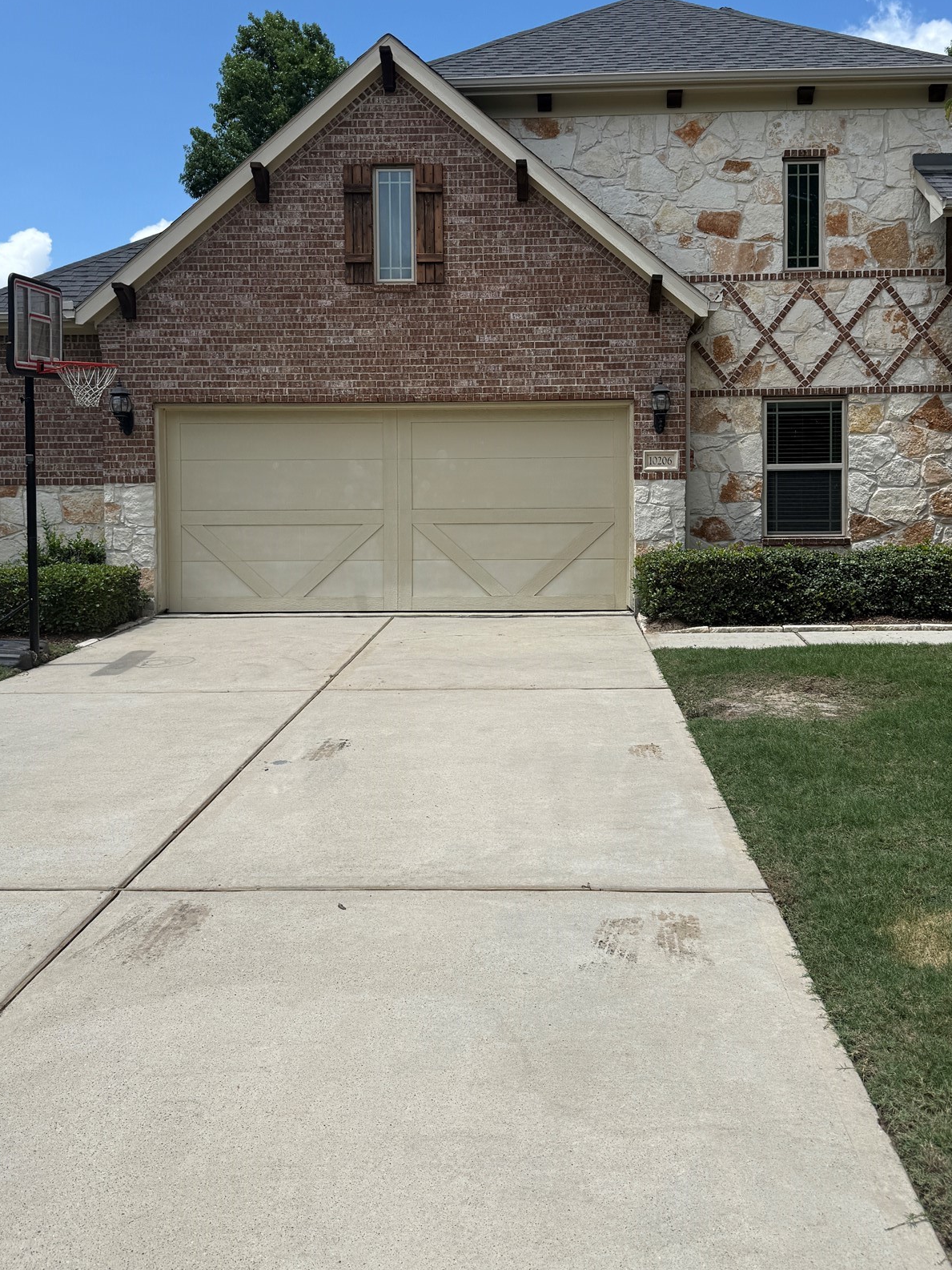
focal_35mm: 31
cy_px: 528
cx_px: 508
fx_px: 1137
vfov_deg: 58.0
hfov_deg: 45.4
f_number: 1.78
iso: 80
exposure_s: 1/5714
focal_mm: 6.76
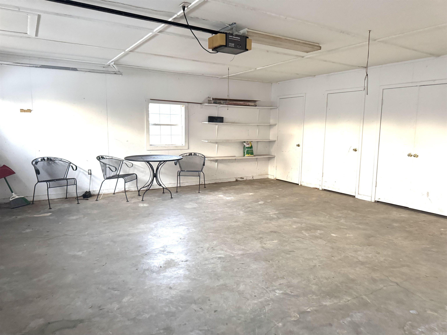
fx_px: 310
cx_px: 224
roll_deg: -0.4
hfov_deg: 71.6
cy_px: 168
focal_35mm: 24
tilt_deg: -7.1
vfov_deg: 56.8
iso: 500
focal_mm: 6.76
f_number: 1.78
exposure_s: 1/60
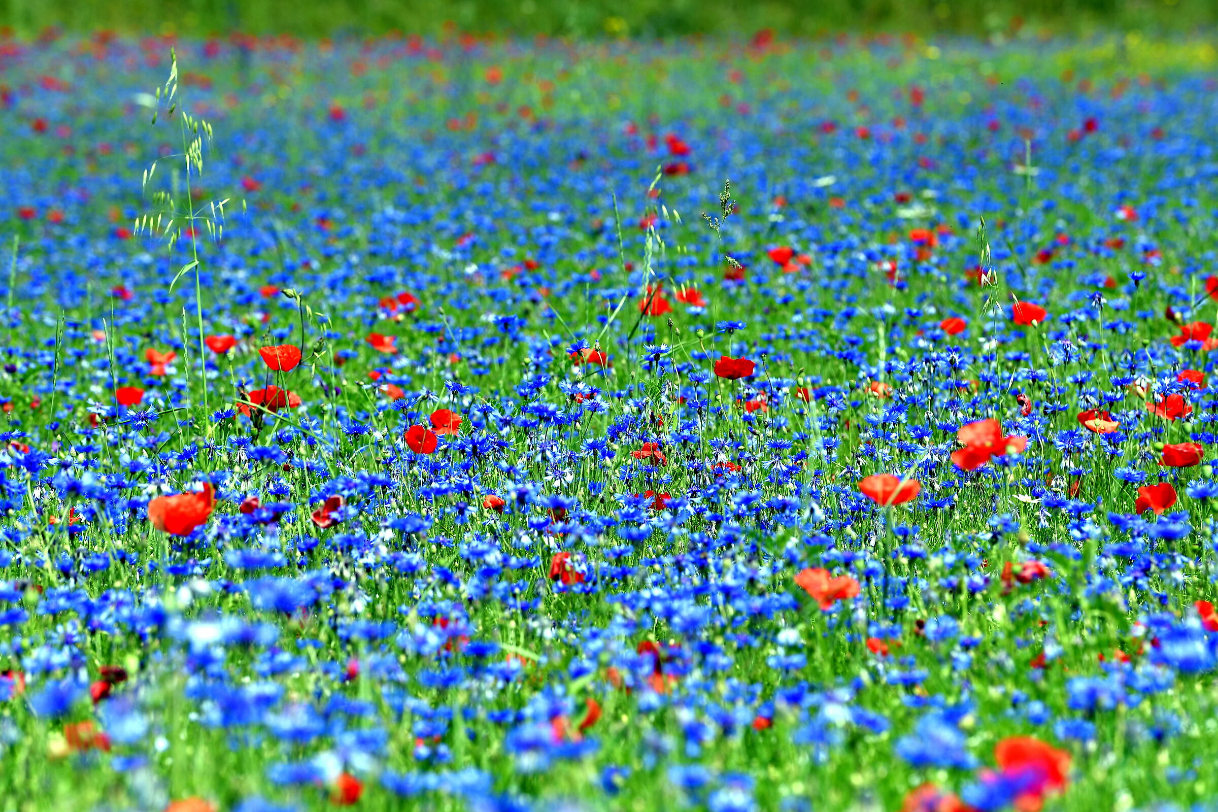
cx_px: 609
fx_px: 4669
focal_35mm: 138
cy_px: 406
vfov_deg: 9.9
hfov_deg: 14.9
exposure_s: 1/640
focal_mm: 92
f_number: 5
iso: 100
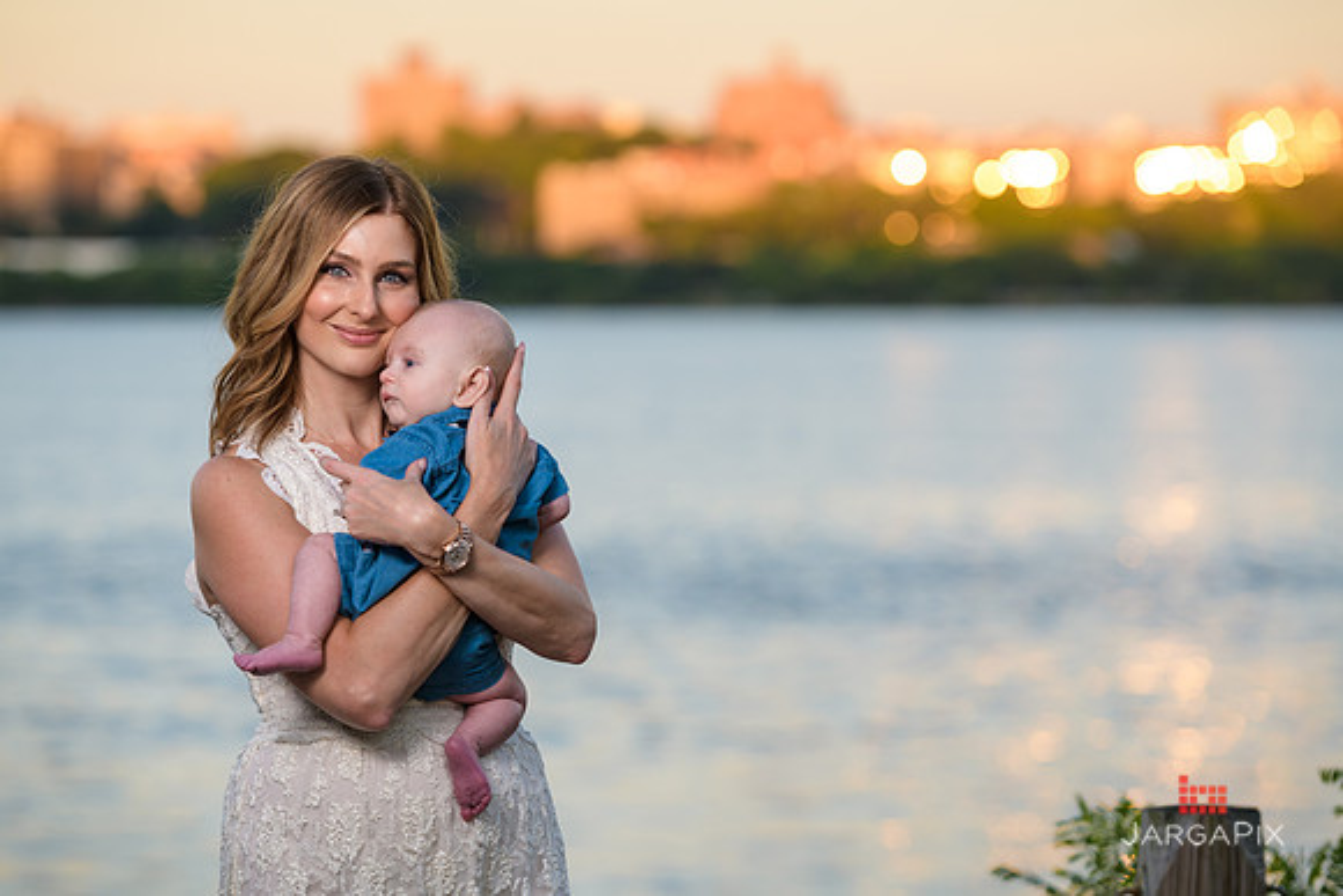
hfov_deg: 14.4
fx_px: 5321
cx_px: 665
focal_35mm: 143
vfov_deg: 9.6
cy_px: 447
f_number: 4
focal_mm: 130
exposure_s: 1/250
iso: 200
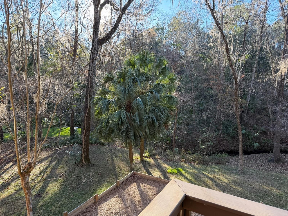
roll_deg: -0.7
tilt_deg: -7.5
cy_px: 108
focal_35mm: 24
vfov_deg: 56.8
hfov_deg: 71.6
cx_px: 144
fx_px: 200
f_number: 1.78
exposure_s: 1/351
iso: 100
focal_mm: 6.76
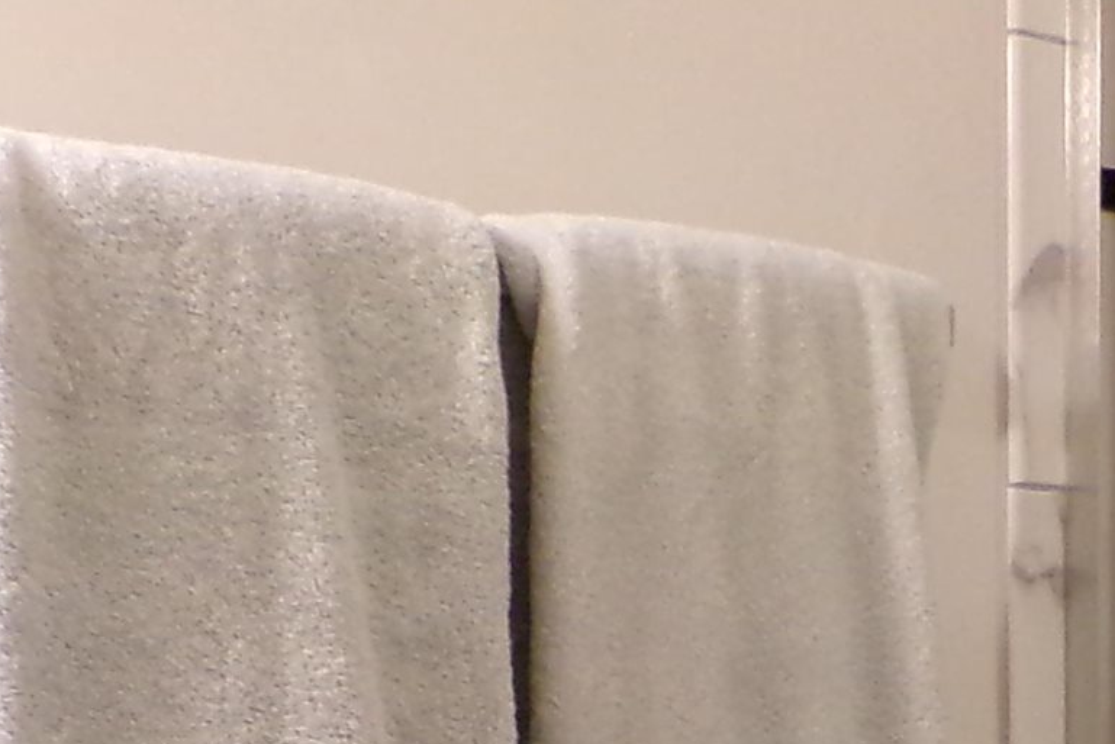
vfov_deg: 11.8
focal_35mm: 108
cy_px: 1310
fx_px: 3345
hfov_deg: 17.6
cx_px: 1495
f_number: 3.2
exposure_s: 1/20
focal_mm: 4.7
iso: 200
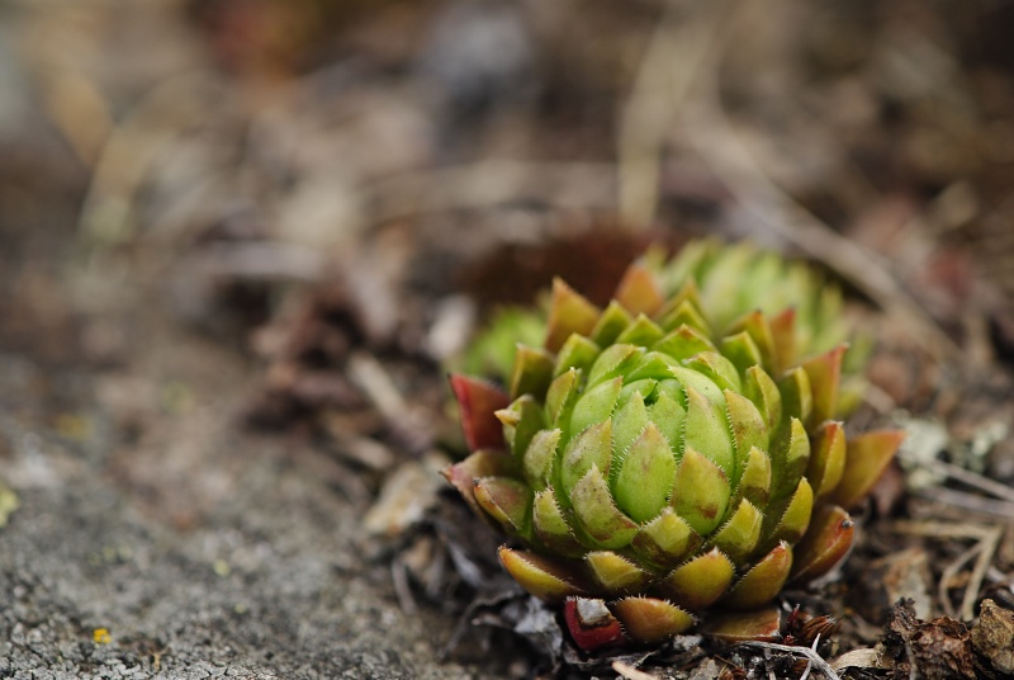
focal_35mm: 128
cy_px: 340
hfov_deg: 16.0
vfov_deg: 10.8
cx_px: 507
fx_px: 3597
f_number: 5
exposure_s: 1/100
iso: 100
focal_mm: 85
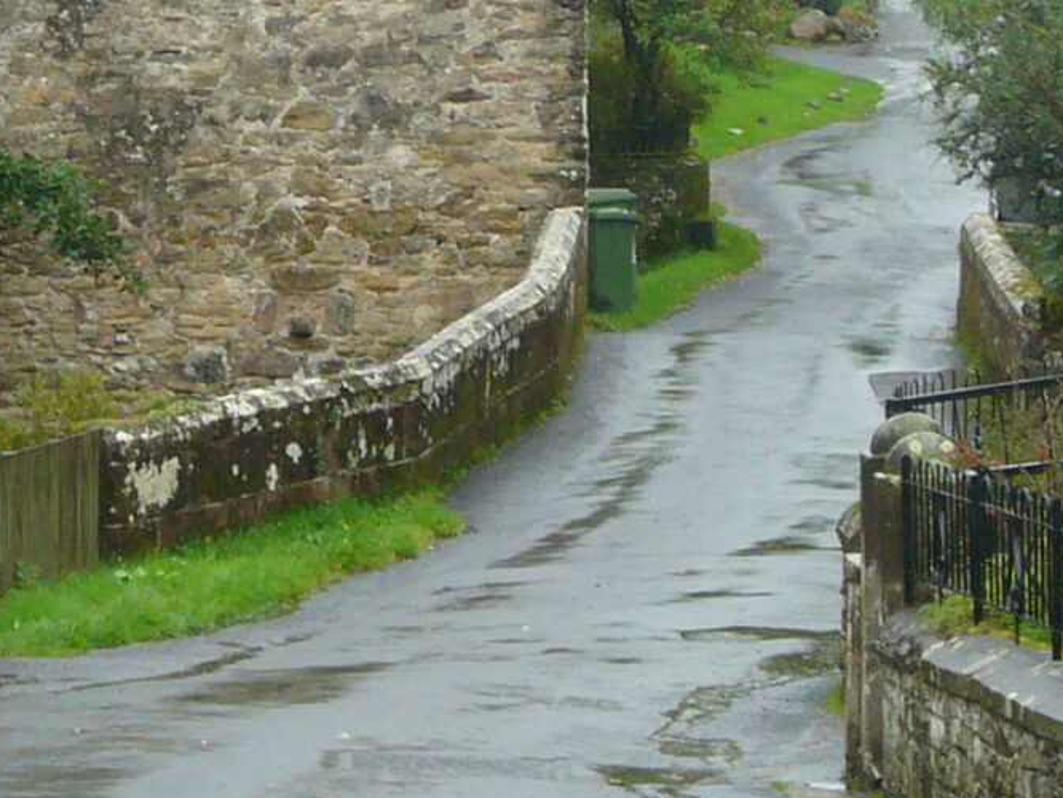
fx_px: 7434
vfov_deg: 6.1
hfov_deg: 8.2
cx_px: 469
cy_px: 179
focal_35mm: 242
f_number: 4.1
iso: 100
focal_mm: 10.3
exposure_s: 1/30
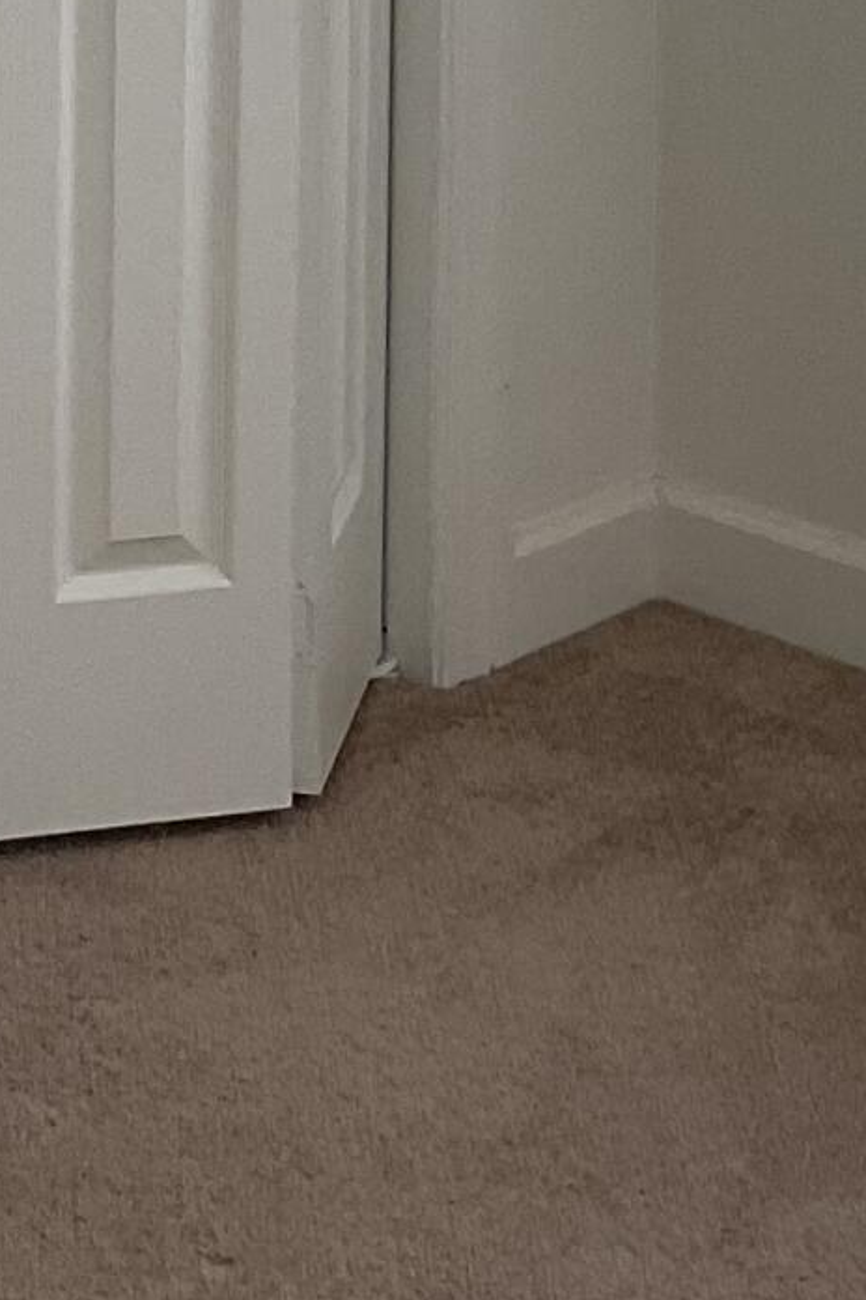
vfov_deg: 14.6
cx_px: 235
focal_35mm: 130
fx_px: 4690
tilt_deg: -5.9
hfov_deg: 10.5
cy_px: -672
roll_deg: -0.7
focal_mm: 3
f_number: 1.8
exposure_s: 1/120
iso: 40
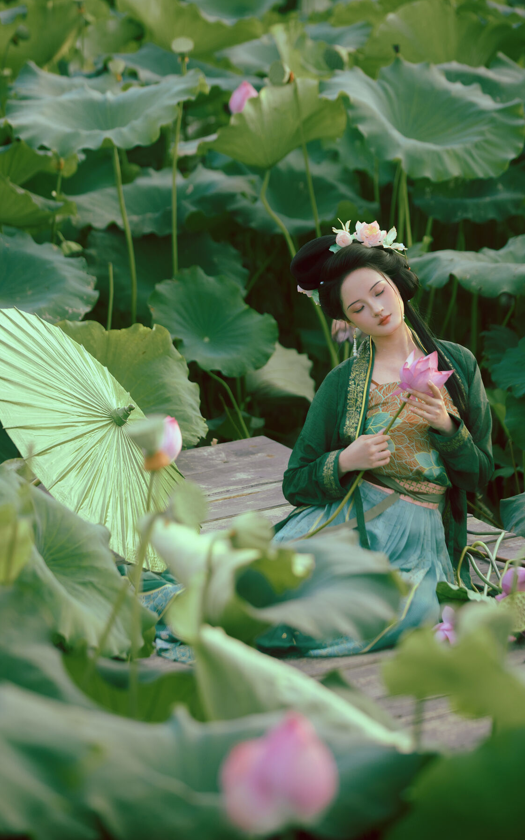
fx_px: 2815
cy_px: 421
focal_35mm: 123
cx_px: 266
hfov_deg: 10.7
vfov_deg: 17.0
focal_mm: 120
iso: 200
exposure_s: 1/640
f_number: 2.8
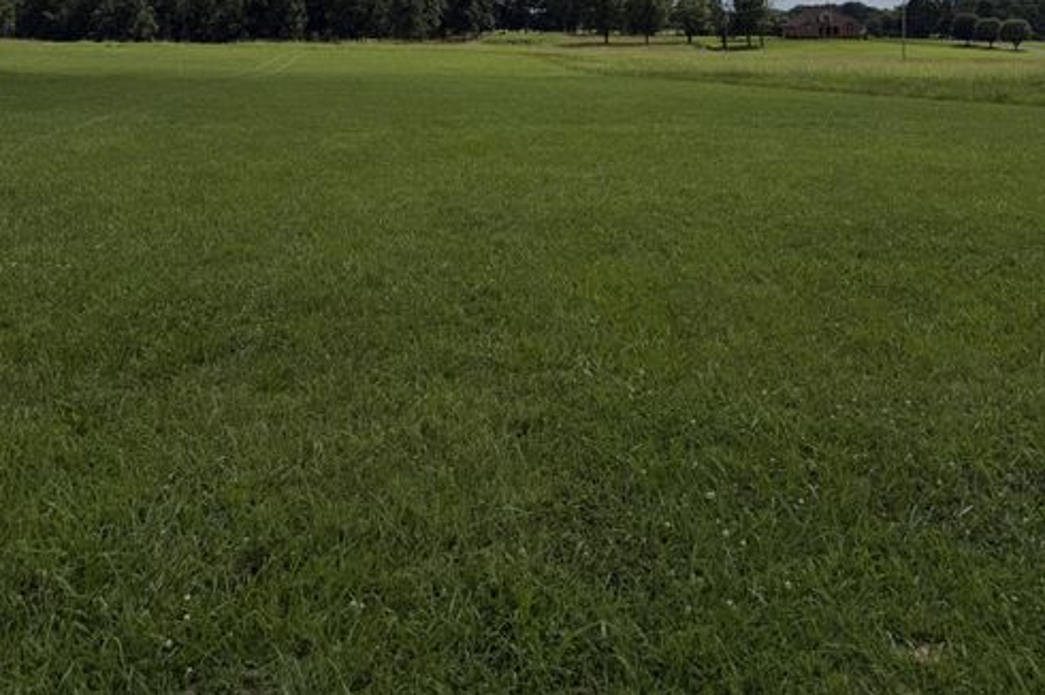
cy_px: -14
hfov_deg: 55.8
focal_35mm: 34
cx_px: 516
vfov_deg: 34.9
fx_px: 986
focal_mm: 6.76
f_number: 1.78
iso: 80
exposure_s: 1/11905
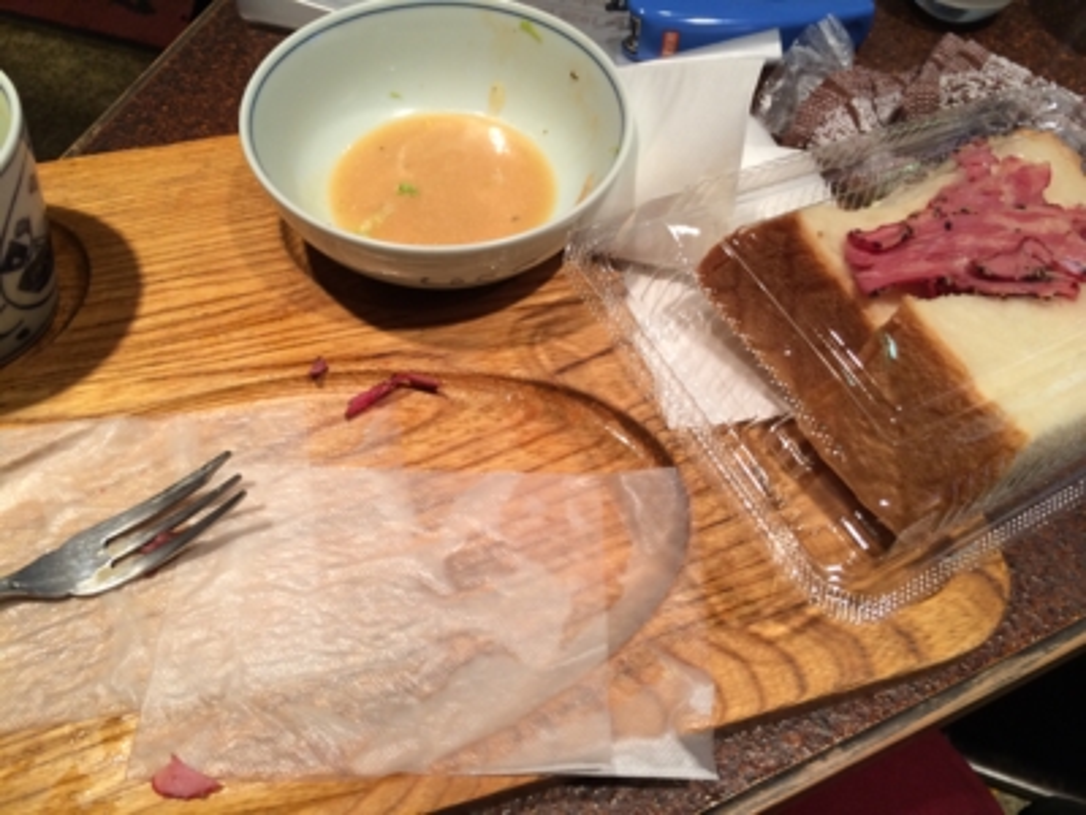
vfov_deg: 46.8
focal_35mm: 30
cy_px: 408
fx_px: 941
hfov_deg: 60.0
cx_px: 543
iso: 100
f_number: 2.2
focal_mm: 4.12
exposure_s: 1/30
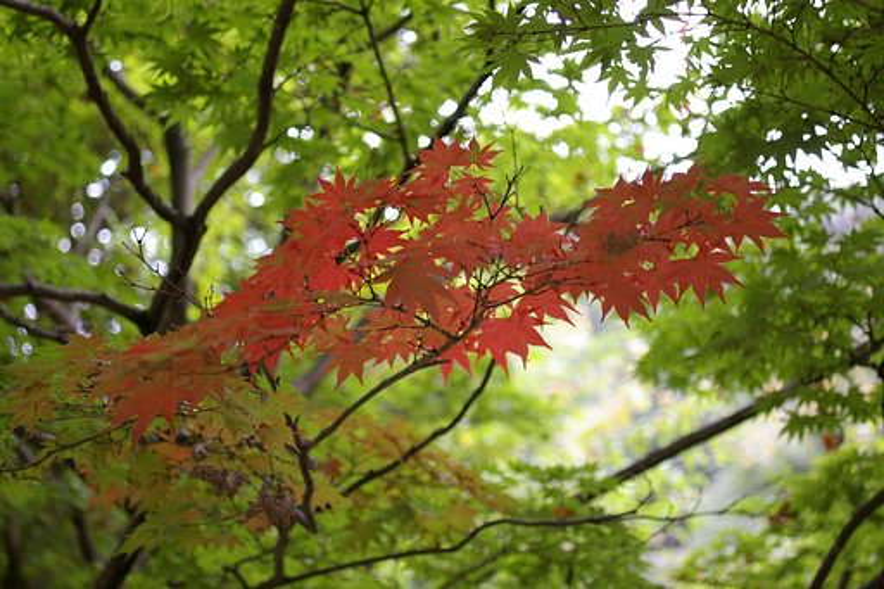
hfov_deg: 27.0
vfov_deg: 18.2
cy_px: 294
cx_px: 442
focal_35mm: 75
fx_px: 1841
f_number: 3.2
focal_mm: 50
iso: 200
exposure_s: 1/100
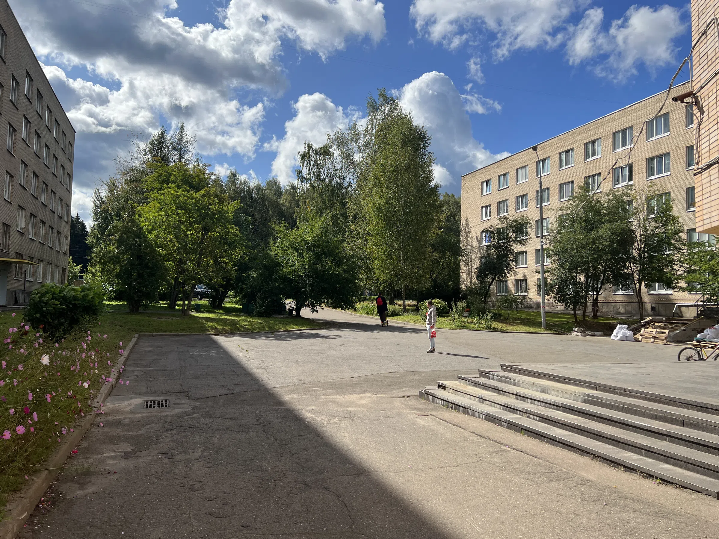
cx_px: 360
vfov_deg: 53.1
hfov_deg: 67.3
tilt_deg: +6.2
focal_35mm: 26
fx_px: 540
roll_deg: -1.5
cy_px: 270
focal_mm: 5.7
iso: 50
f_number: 1.5
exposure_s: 1/5076
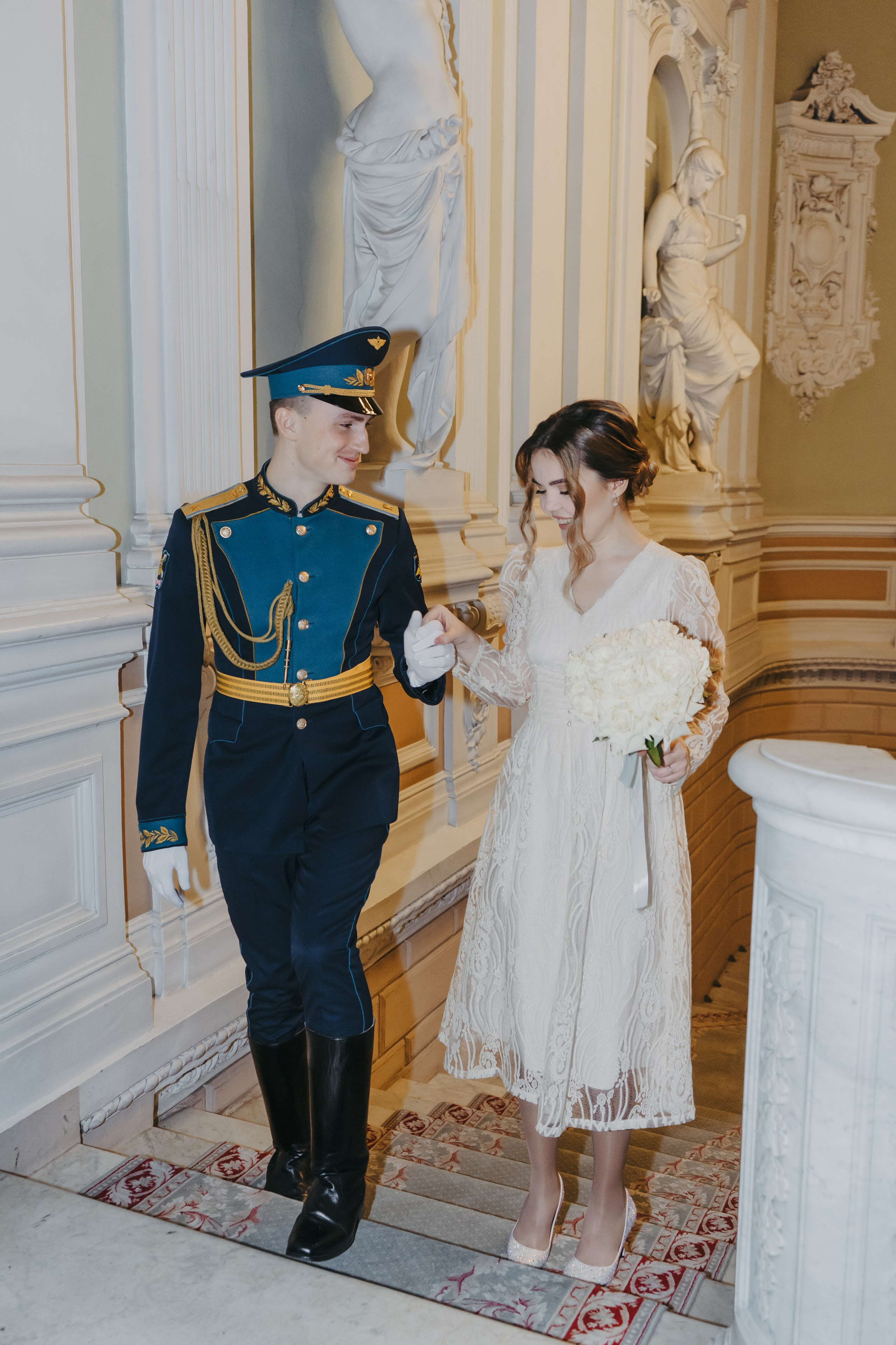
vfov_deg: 57.2
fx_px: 1232
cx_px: 448
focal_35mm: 33
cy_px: 672
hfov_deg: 40.0
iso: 1250
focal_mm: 33
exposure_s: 1/125
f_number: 4.5
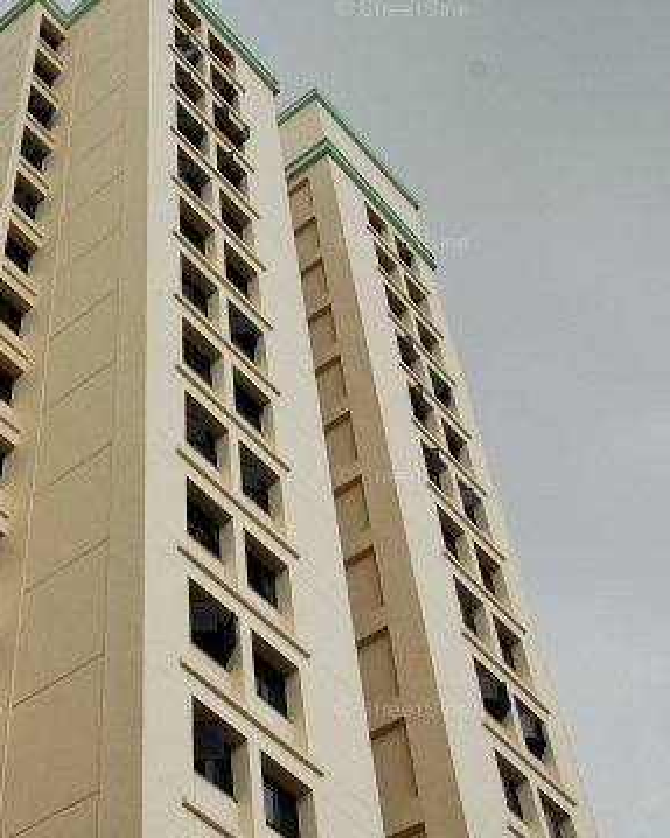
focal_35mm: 56
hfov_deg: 26.1
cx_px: 42
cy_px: 424
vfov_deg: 33.6
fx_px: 1389
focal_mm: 26
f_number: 5.6
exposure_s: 1/400
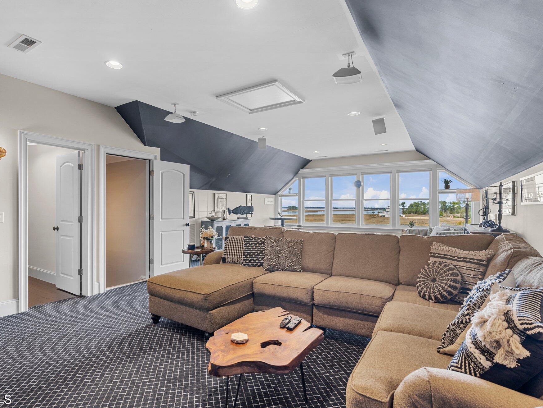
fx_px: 282
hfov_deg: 87.4
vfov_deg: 71.6
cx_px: 240
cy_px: 206
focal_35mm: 18
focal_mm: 16
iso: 100
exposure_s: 1/1.67
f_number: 4
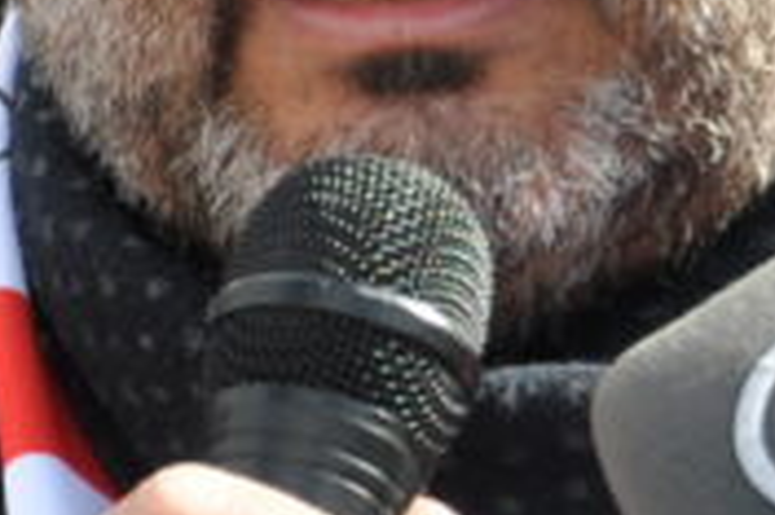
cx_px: 445
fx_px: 24618
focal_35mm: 1145
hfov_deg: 1.8
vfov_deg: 1.2
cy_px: 497
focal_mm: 105
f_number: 5.6
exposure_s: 1/500
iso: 320
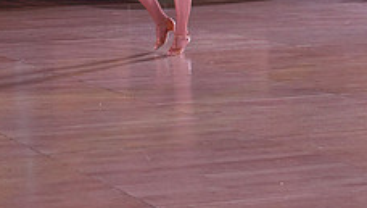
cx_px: -42
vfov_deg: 9.0
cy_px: -77
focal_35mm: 133
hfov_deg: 15.7
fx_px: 1296
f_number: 4.5
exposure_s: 1/400
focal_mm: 50
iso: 2000
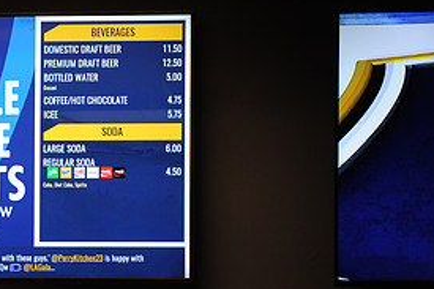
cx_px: -19
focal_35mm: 316
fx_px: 3807
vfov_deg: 4.3
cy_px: 185
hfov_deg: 6.5
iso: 800
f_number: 2.8
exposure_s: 1/250
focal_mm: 150
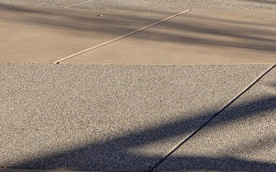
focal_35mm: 118
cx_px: 412
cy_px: -243
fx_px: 887
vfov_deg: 9.8
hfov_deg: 16.2
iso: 100
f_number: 9
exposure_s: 1/160
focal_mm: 21
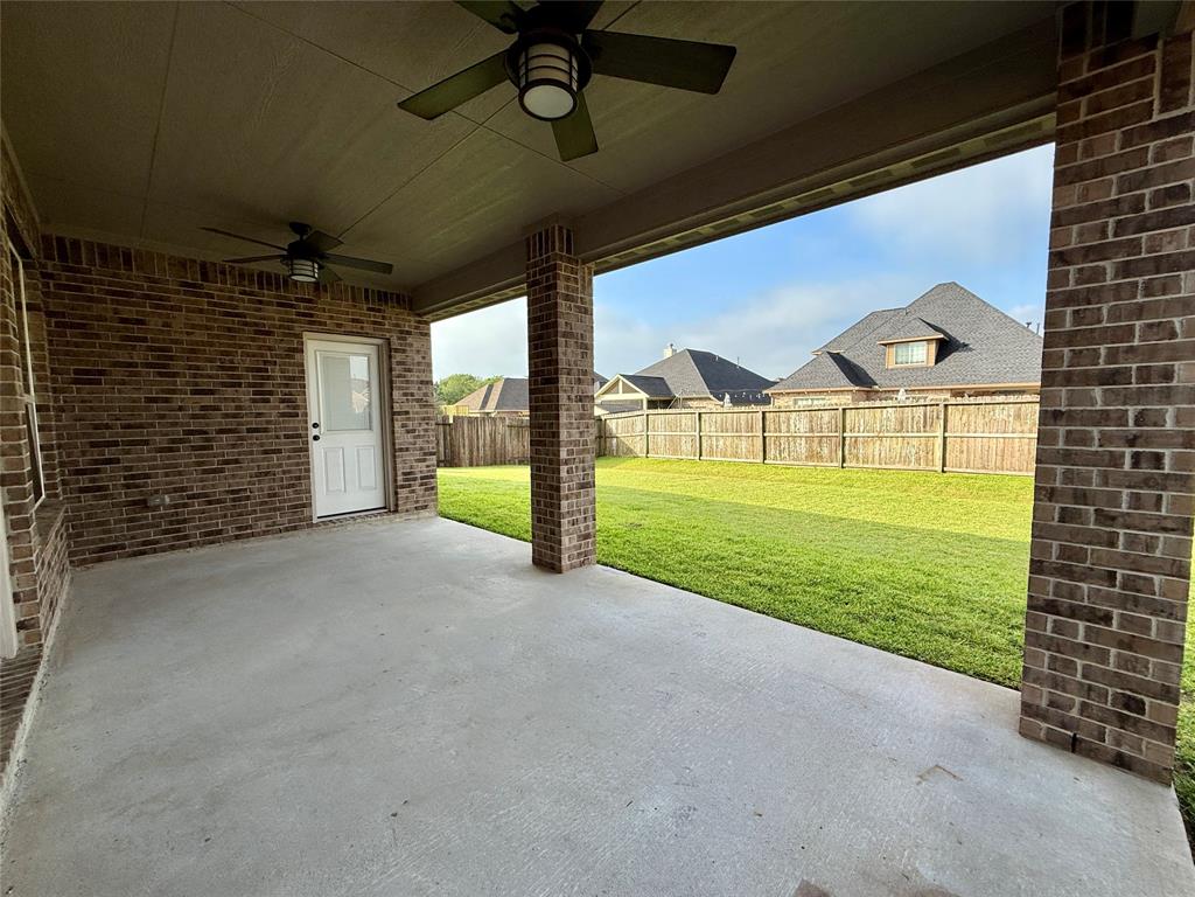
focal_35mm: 14
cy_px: 448
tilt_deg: -3.6
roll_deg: -0.1
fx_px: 483
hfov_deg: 102.1
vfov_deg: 85.7
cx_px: 598
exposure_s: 1/888
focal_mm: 2.22
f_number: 2.2
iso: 50
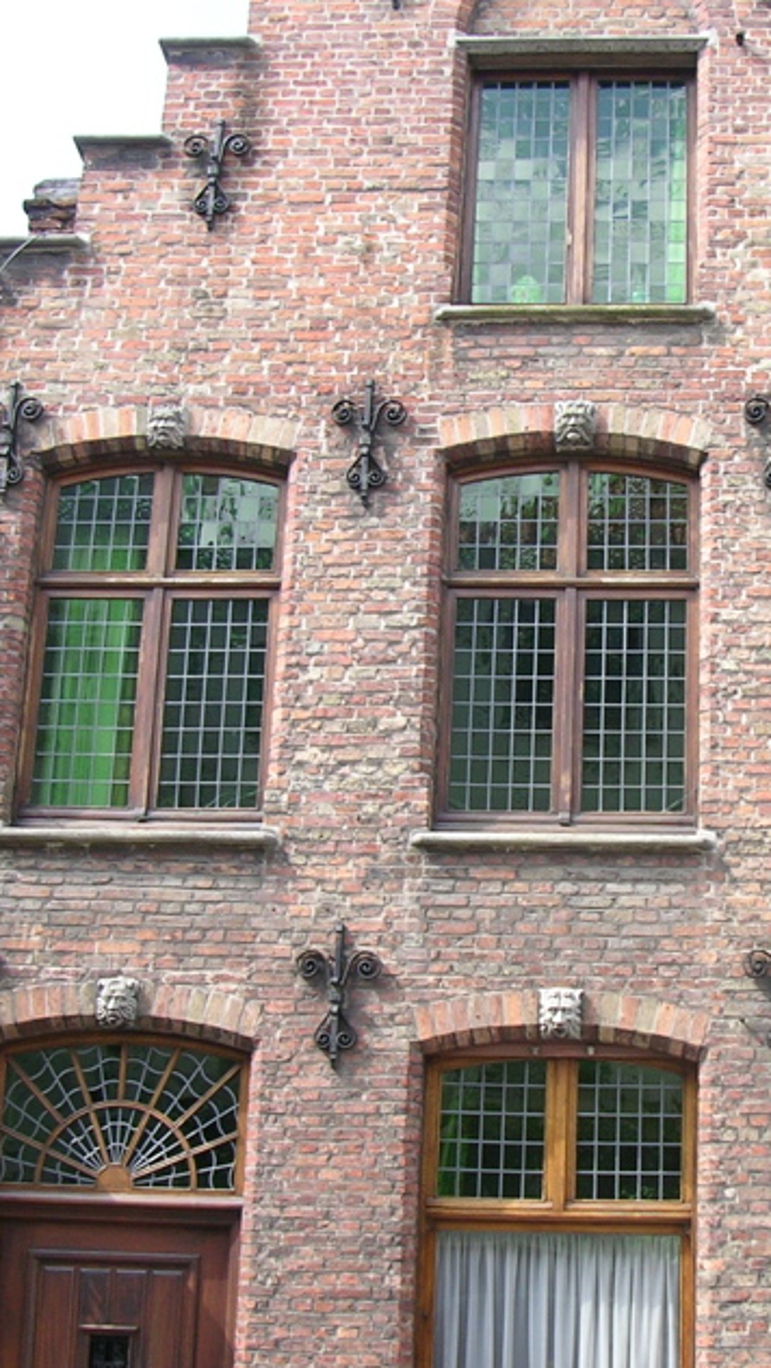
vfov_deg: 37.8
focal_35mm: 55
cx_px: 630
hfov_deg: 21.5
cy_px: 738
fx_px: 1997
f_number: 2.8
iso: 50
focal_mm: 5.8
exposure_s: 1/222
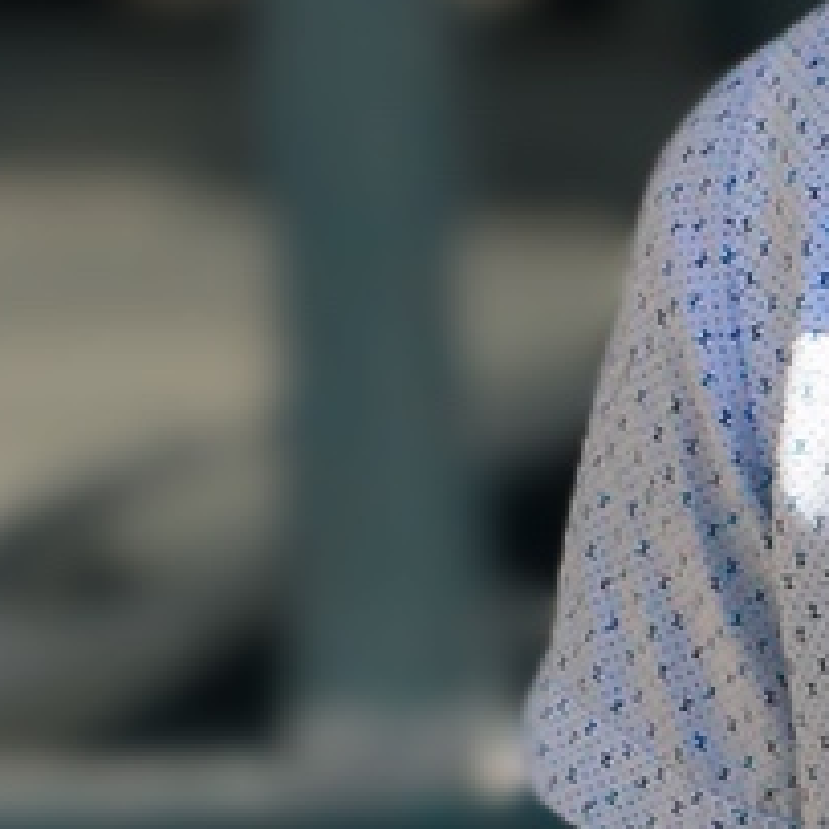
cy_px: 874
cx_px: 1248
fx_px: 4362
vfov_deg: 10.7
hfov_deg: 10.5
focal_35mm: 161
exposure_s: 1/2100
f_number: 2.2
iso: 25
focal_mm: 4.15
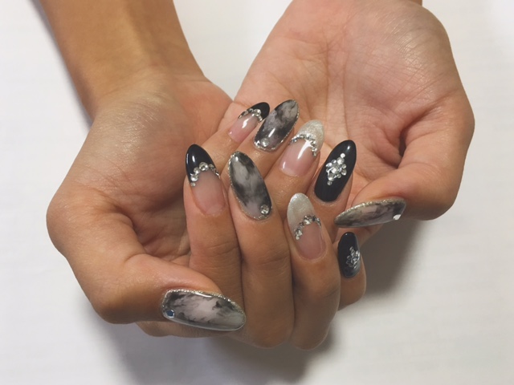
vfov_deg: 48.2
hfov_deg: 61.7
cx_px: 257
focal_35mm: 29
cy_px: 192
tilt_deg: -83.2
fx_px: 431
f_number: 2.2
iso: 80
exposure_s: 1/30
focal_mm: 4.15
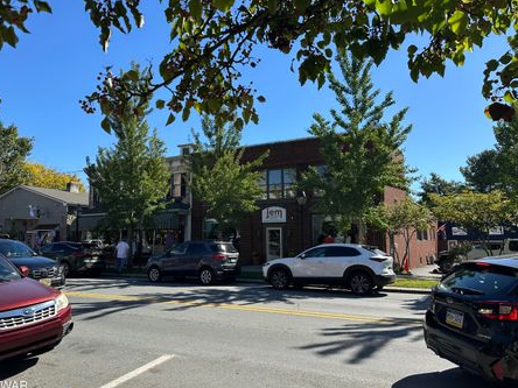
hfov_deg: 65.3
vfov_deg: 51.3
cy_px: 187
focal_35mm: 27
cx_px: 243
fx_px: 404
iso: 80
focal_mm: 6.86
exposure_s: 1/2882
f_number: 1.78
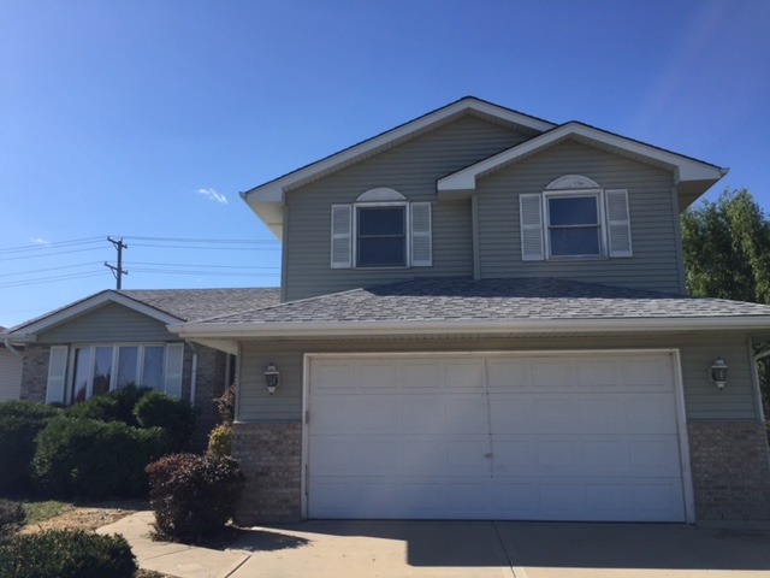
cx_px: 385
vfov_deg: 48.2
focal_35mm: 29
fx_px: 645
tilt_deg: +10.1
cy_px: 289
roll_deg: +0.4
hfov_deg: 61.7
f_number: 2.2
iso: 32
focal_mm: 4.15
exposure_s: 1/1883
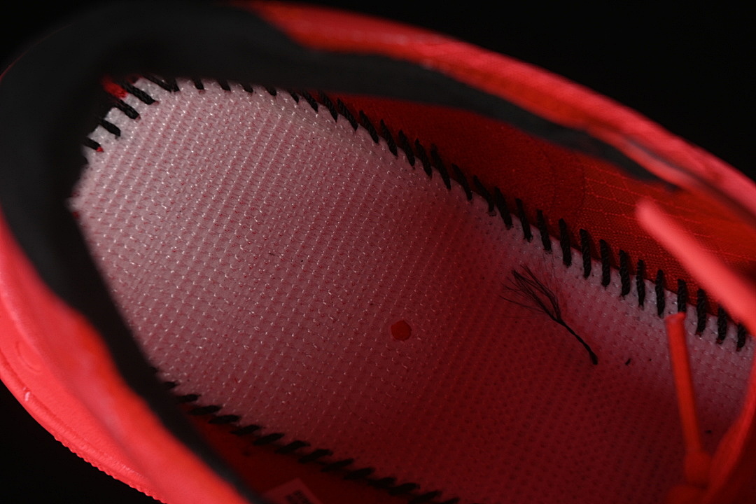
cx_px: 378
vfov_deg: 18.2
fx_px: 1575
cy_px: 252
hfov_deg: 27.0
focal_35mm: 75
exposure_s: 1/80
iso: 160
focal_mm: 50
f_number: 7.1
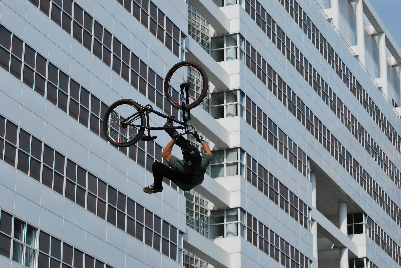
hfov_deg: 19.4
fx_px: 1171
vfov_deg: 13.1
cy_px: 134
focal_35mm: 105
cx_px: 200
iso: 100
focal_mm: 70
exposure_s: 1/500
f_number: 7.1
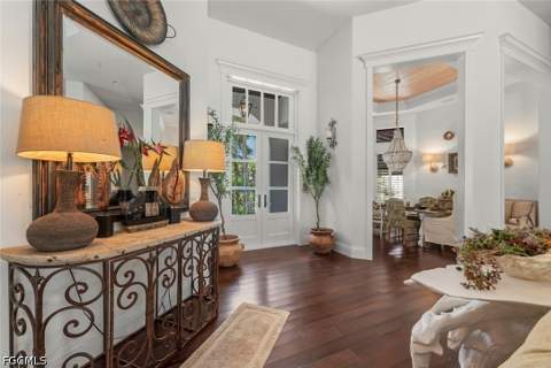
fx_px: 214
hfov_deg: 104.3
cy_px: 184
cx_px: 276
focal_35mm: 14
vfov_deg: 81.2
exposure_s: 1/4
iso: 800
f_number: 11
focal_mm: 14
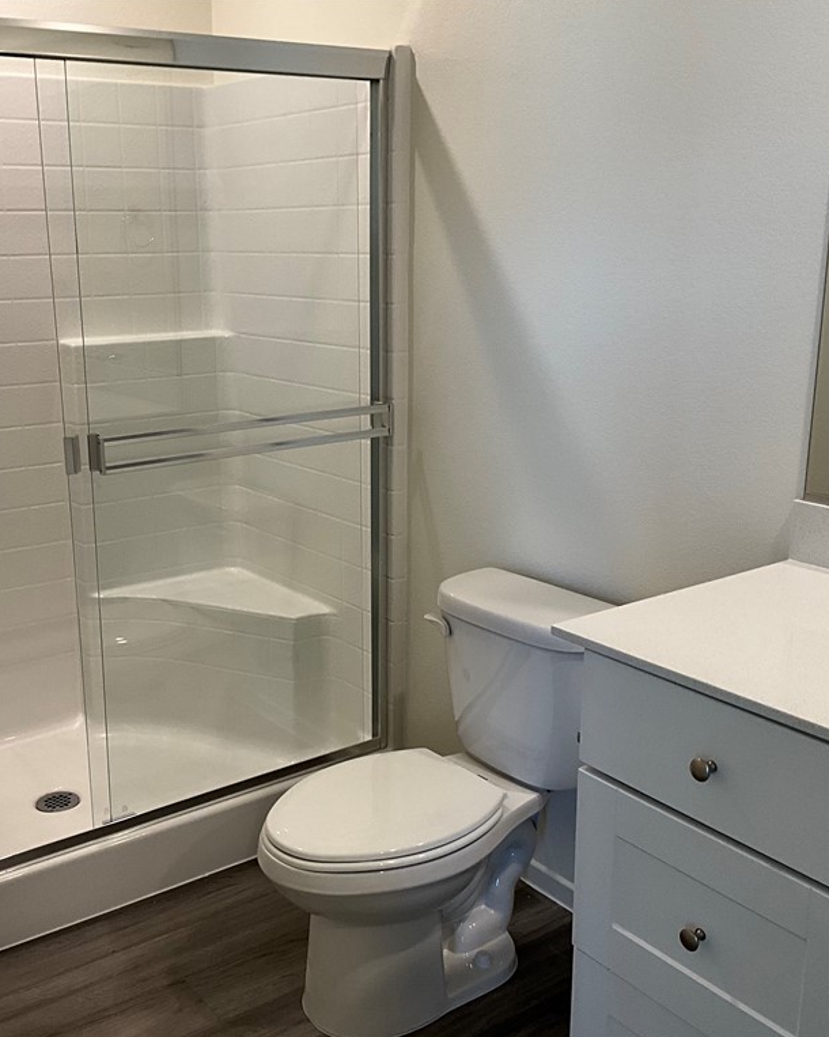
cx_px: 322
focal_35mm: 38
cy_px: 518
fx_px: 1166
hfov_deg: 38.9
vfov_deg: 47.9
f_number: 1.8
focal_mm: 3
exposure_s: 1/60
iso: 50
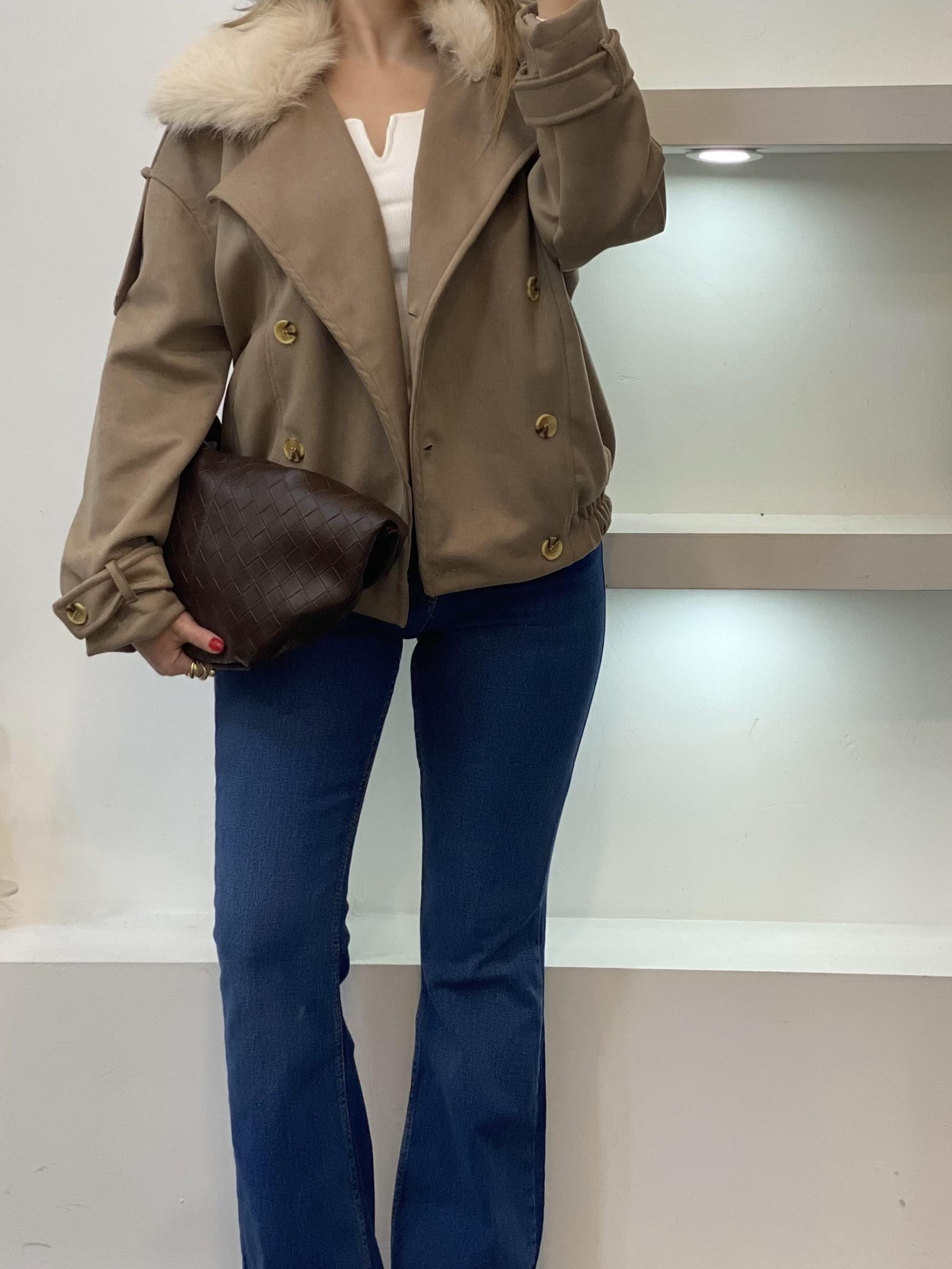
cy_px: 611
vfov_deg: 23.6
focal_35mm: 83
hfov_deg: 17.7
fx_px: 3043
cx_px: 326
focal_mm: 6
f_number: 2
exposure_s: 1/100
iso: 80
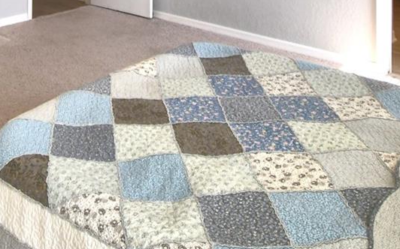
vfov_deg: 22.6
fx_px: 501
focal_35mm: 46
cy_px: -130
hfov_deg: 42.6
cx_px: 119
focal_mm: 10
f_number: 4.5
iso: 200
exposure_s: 1/160
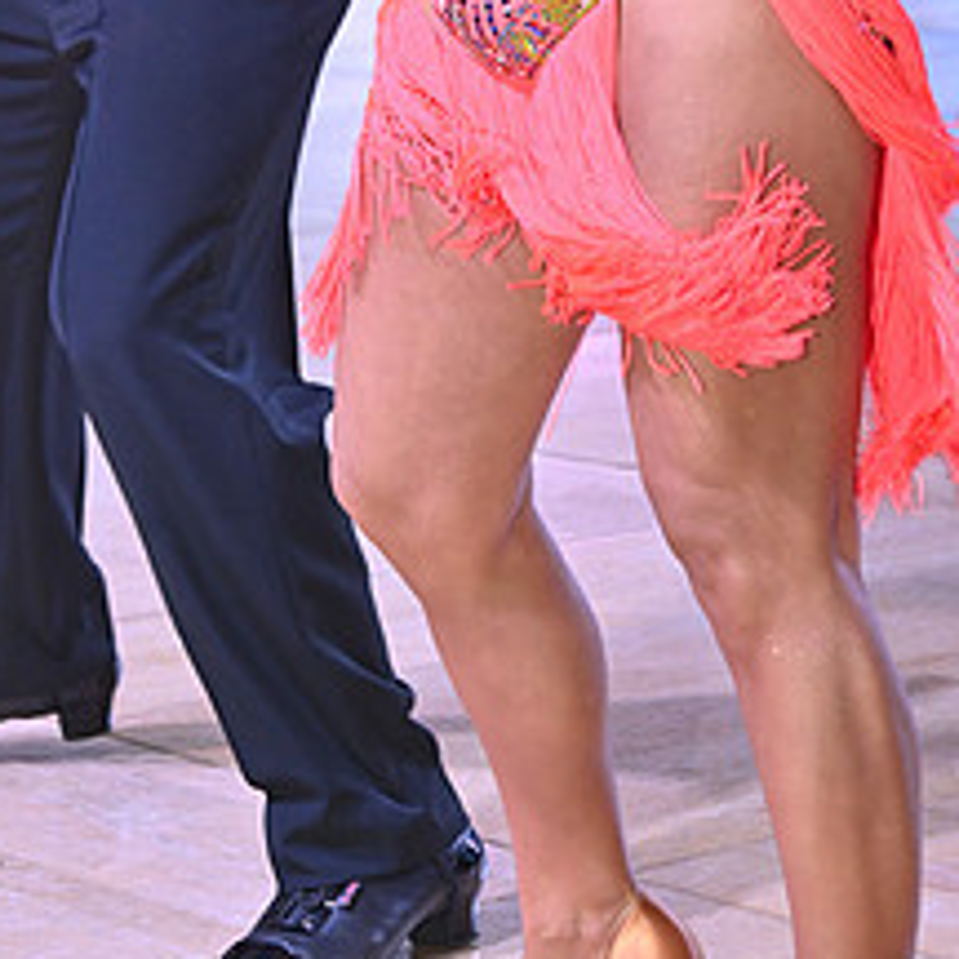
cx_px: 335
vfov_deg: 9.2
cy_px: -182
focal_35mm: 187
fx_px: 5861
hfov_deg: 9.3
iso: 1600
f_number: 11
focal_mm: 82
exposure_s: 1/200
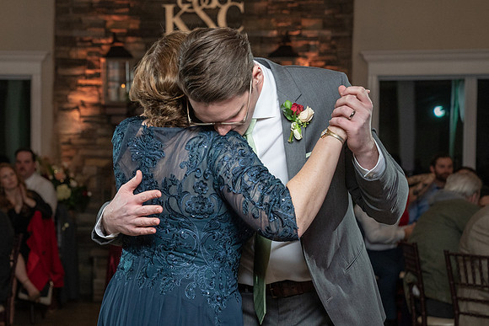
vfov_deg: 13.1
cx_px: 137
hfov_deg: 19.5
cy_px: 210
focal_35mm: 104
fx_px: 1419
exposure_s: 1/200
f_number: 5.6
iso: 2000
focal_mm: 70
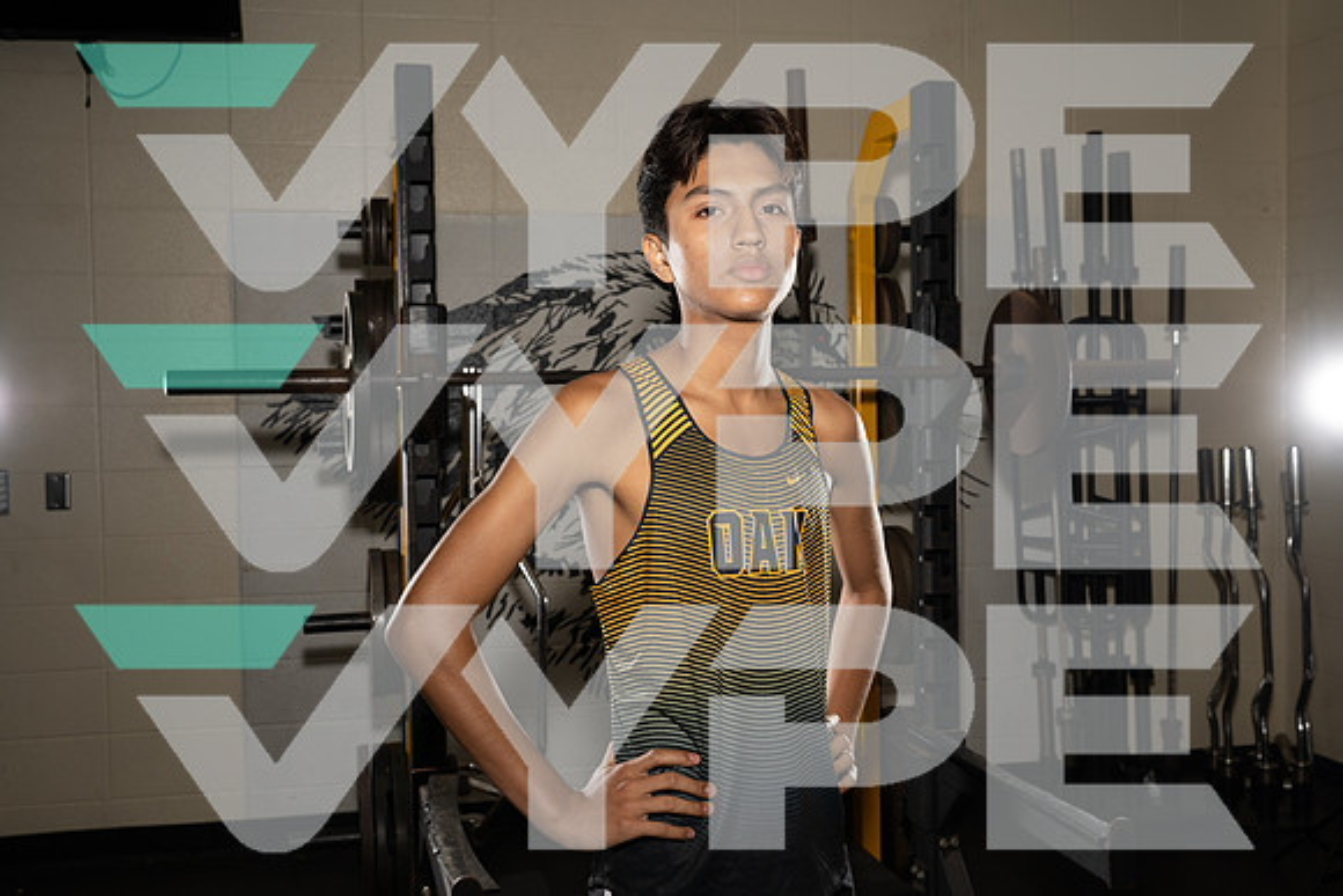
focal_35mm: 38
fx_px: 1418
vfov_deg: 35.1
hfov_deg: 50.7
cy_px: 448
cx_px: 672
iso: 400
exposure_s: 1/250
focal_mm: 38
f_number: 8
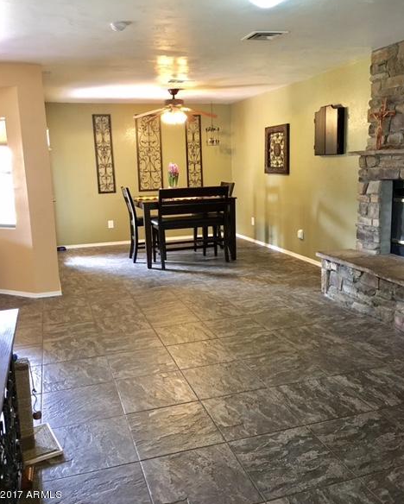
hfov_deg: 47.2
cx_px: 202
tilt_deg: -8.7
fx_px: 463
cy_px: 239
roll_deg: +0.3
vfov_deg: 57.1
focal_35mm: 31
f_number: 2.2
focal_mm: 4.15
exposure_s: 1/30
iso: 200
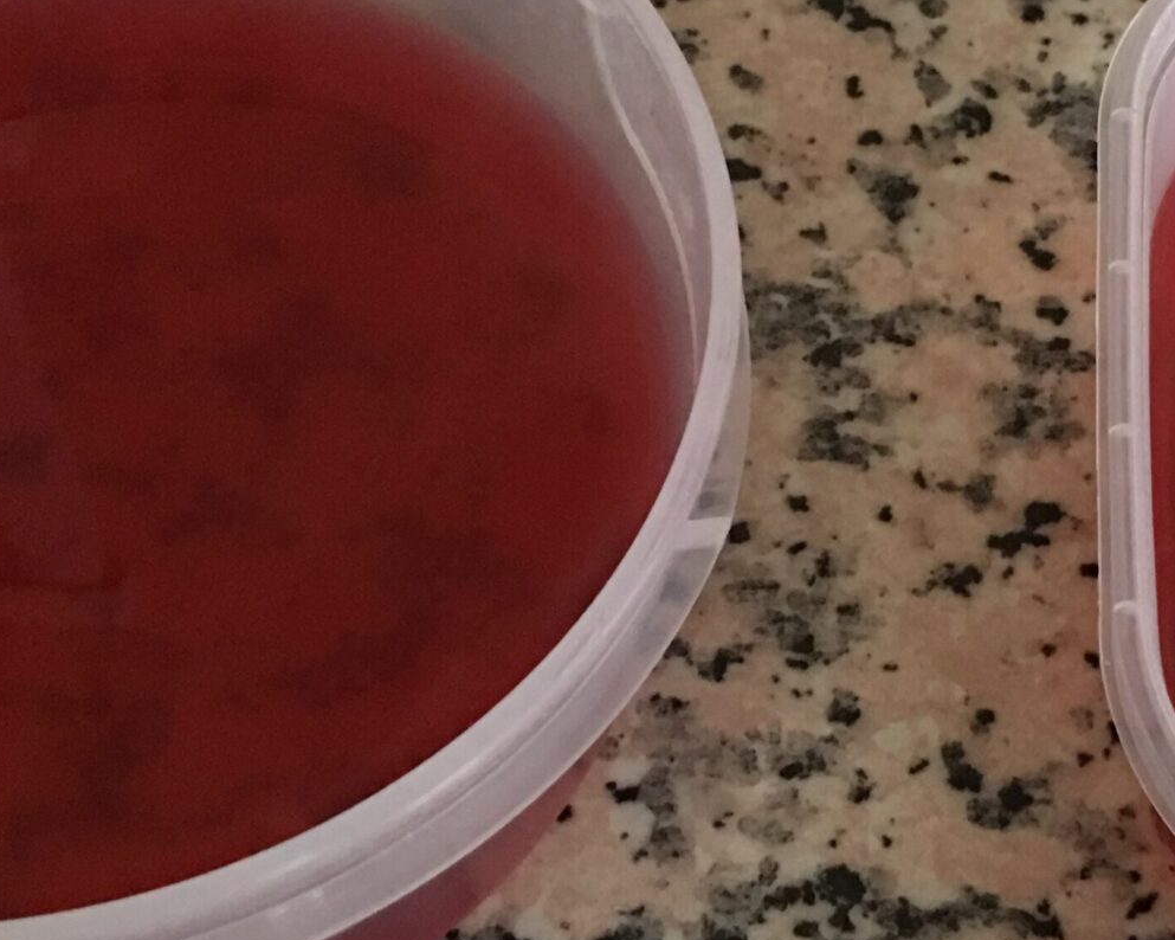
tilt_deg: -54.6
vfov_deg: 20.9
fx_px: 2538
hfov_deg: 25.7
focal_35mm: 73
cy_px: 311
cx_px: 911
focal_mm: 4.15
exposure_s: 1/8
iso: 160
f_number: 2.2
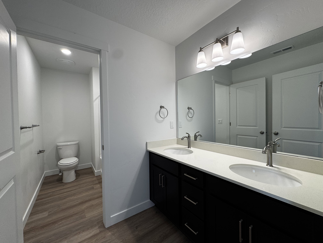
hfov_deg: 102.1
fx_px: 131
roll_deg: +1.9
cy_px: 122
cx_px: 162
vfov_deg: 85.7
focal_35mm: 14
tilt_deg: -1.3
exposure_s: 1/120
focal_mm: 2.22
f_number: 2.2
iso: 80
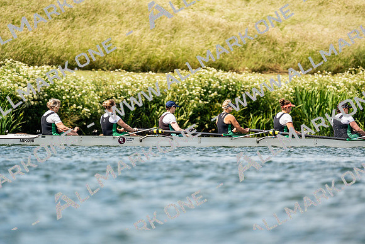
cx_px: 182
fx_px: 6084
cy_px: 122
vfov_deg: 2.3
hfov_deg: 3.4
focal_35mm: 600
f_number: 6.3
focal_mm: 600
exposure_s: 1/2000
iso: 320
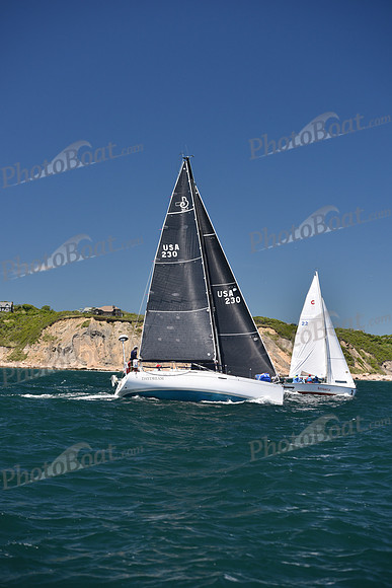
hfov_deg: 19.5
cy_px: 294
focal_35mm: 70
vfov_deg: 28.8
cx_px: 196
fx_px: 1143
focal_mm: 70
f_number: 4.5
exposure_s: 1/800
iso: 250
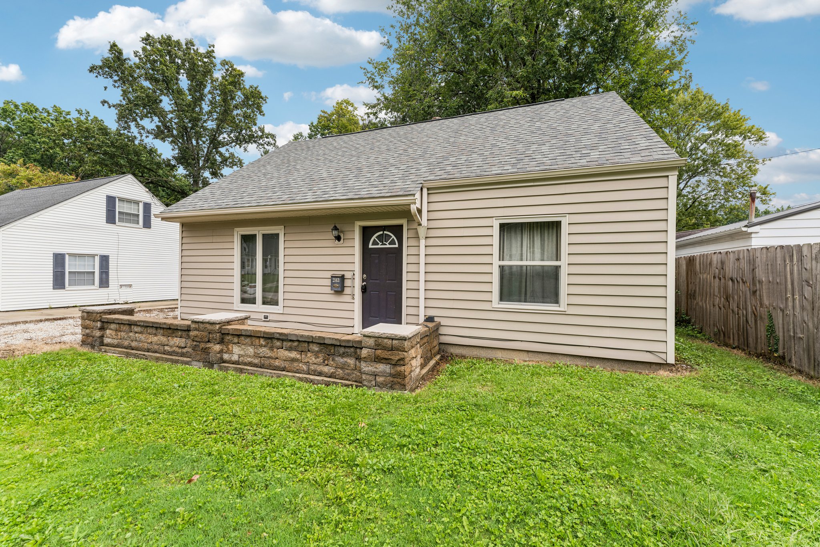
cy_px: 274
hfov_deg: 104.3
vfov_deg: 81.2
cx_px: 410
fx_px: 319
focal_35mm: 14
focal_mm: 14
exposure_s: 1/200
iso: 200
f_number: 8
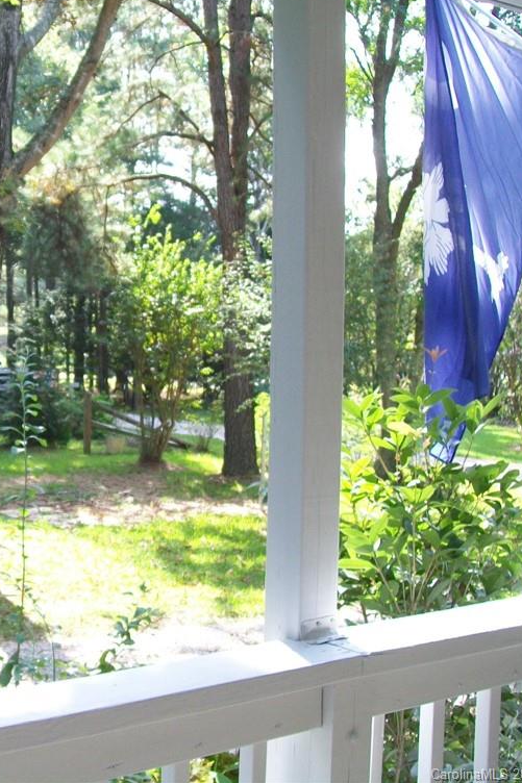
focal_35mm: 51
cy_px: 384
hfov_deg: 25.3
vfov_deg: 38.9
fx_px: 1110
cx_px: 17
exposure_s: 1/80
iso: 64
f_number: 2.7
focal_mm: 6
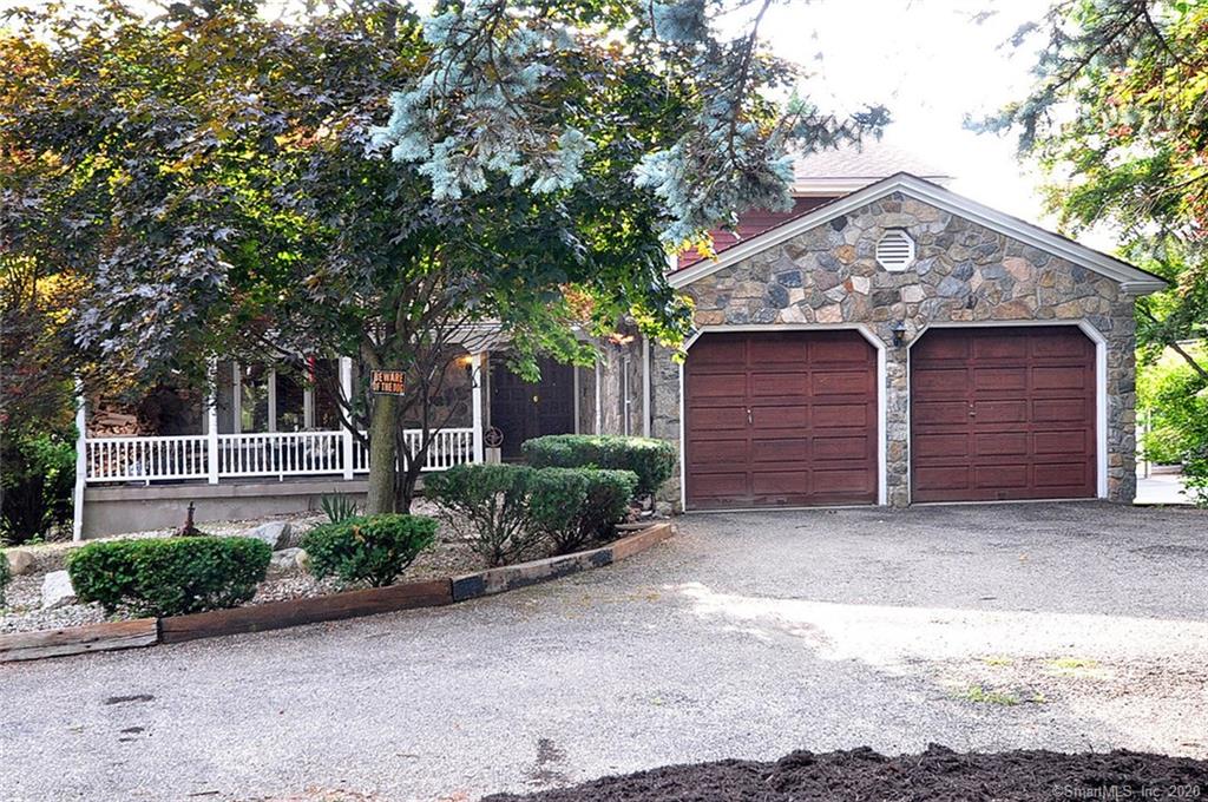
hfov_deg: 62.0
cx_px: 604
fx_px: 1005
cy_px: 401
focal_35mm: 30
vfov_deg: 43.5
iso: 400
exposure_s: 1/50
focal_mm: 20
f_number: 7.1
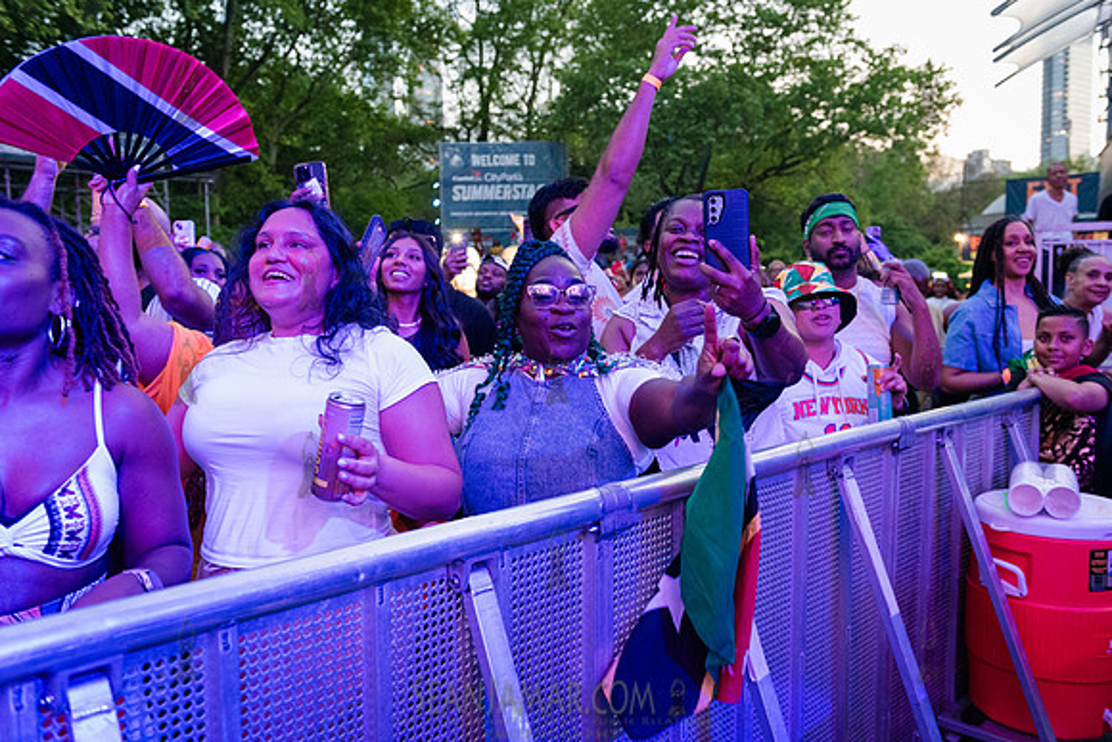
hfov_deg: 61.9
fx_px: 927
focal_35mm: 30
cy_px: 371
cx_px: 567
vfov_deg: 43.6
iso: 6400
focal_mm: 29
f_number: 3.5
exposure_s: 1/200
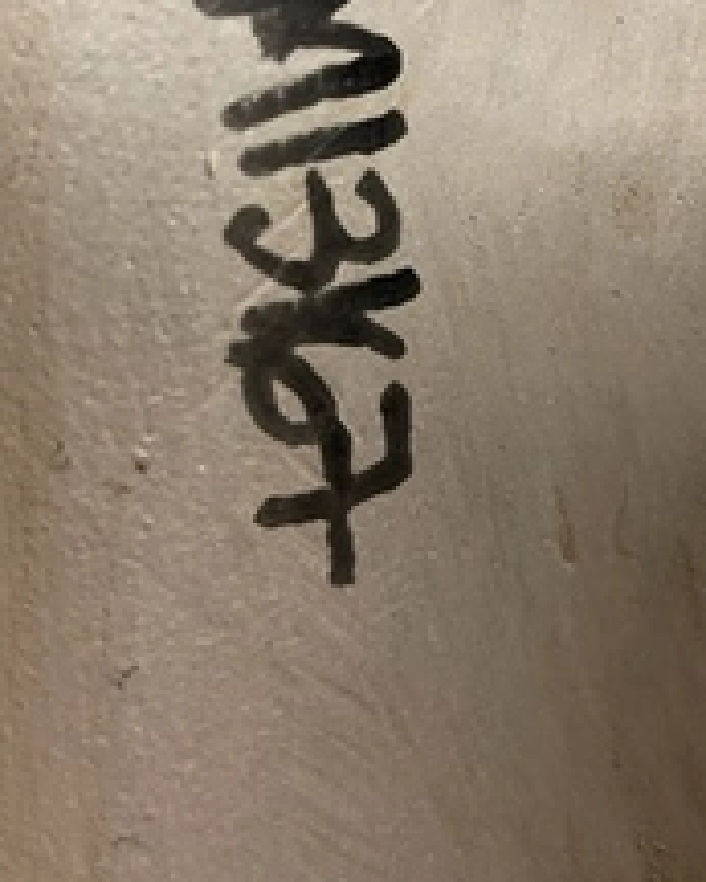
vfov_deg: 37.3
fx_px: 1227
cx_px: 384
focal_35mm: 47
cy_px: 110
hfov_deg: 32.1
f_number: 1.6
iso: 500
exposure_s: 1/30
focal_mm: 5.1
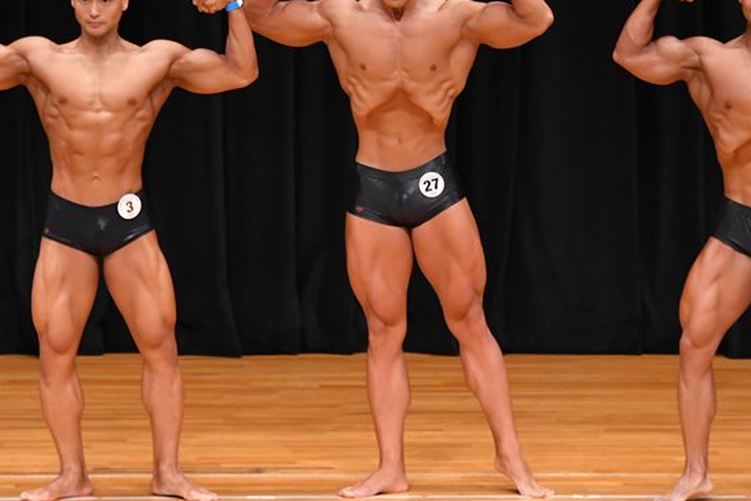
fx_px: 7551
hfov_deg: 5.7
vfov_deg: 3.8
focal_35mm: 362
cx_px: 453
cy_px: 223
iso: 4000
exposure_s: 1/400
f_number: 5.6
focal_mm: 170
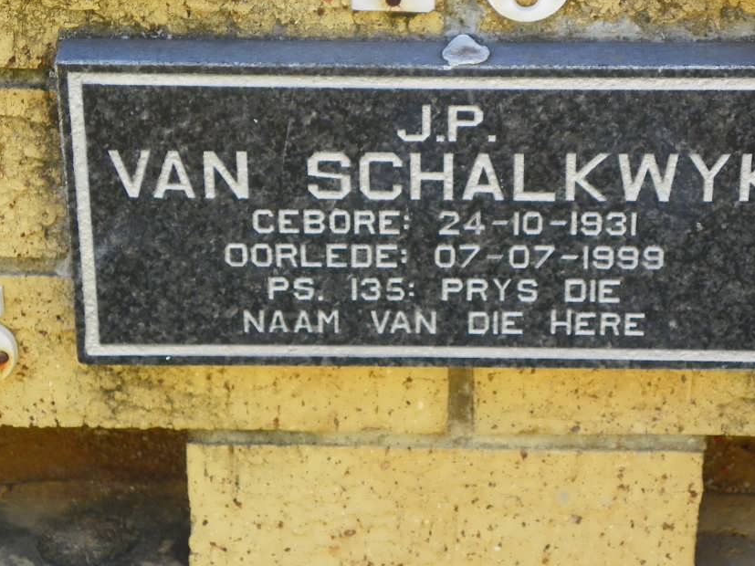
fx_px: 2246
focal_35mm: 103
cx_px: 414
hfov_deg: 19.1
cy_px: 246
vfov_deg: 14.4
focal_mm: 12.6
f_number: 3.5
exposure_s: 1/50
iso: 64
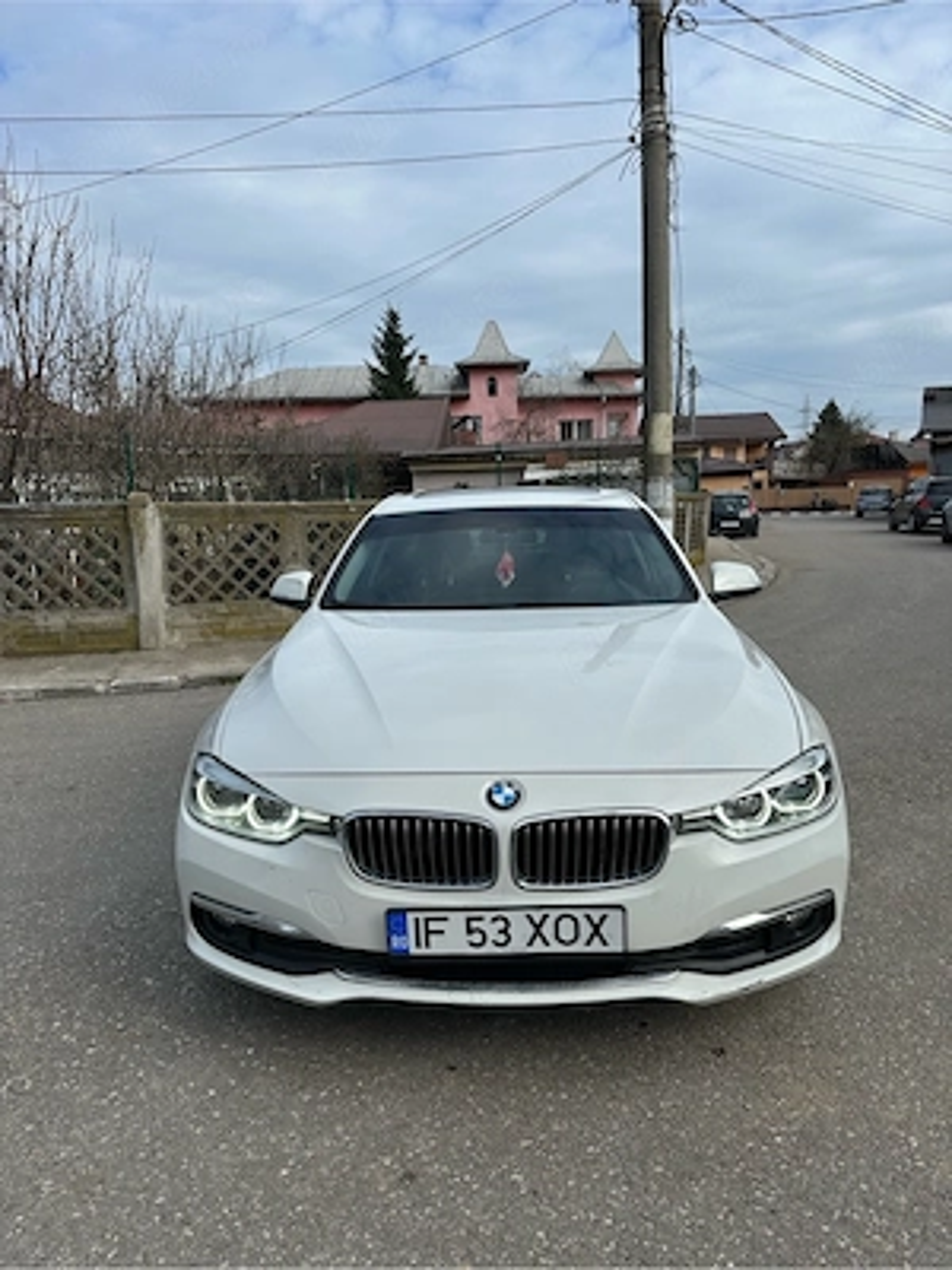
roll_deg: +1.3
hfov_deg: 56.8
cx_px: 476
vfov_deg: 71.6
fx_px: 880
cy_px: 635
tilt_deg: -9.2
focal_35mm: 24
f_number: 1.78
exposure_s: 1/4348
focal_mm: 6.86
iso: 80
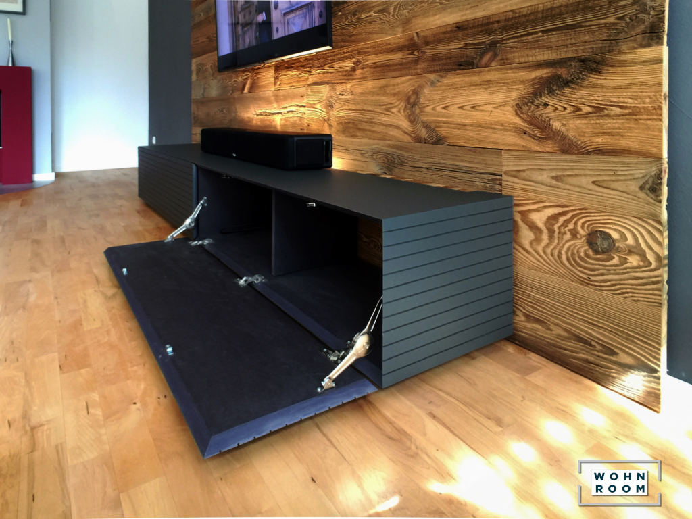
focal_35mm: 29
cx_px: 346
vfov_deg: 48.2
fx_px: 580
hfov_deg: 61.7
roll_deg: -0.2
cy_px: 260
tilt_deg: -12.8
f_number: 2.2
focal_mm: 4.15
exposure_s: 1/17
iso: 64
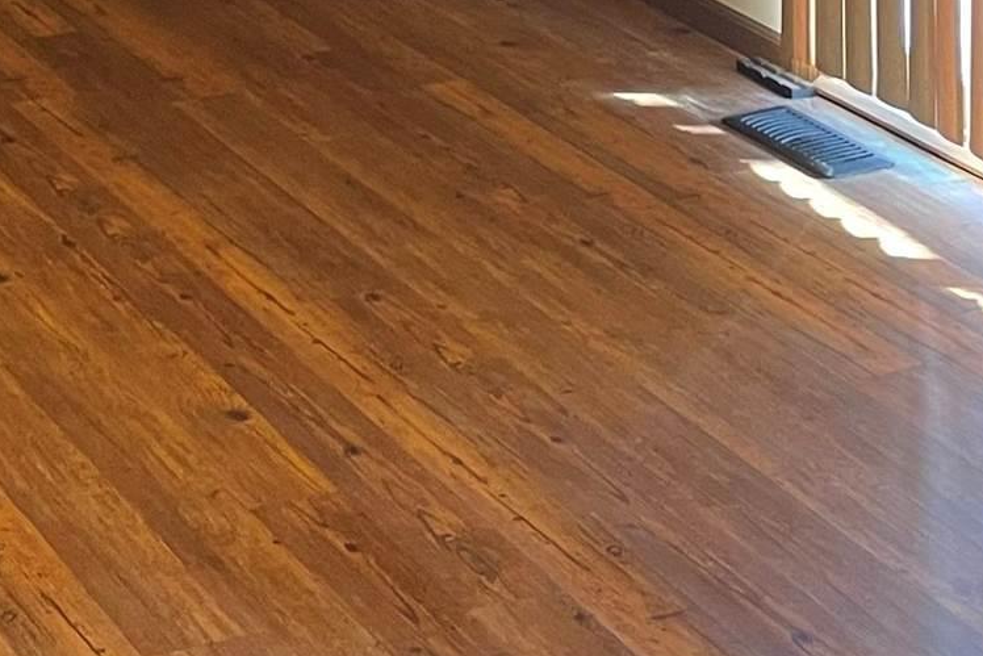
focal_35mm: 111
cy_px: -826
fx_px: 3031
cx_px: 14
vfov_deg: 10.8
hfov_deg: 18.0
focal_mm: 4.2
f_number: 1.6
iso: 125
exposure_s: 1/60
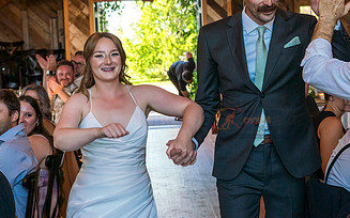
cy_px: 57
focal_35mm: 89
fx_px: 849
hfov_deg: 23.2
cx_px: 243
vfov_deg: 14.6
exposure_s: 1/320
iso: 400
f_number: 4
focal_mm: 35
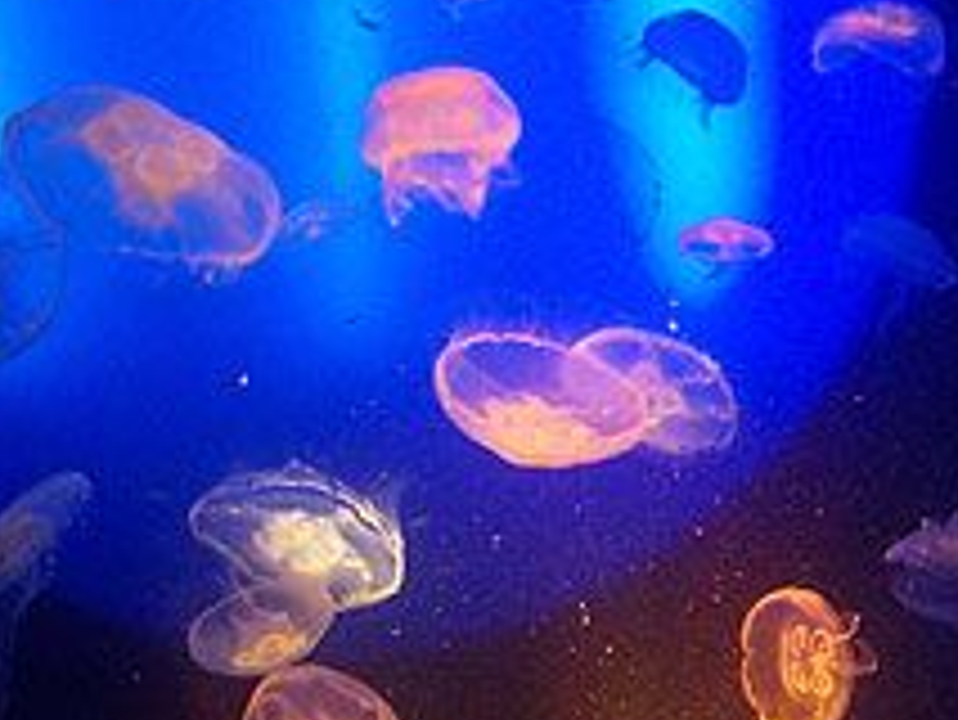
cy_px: 40
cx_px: 468
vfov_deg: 20.0
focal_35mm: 72
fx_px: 1994
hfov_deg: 27.0
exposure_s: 1/10
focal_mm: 5.6
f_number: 2.7
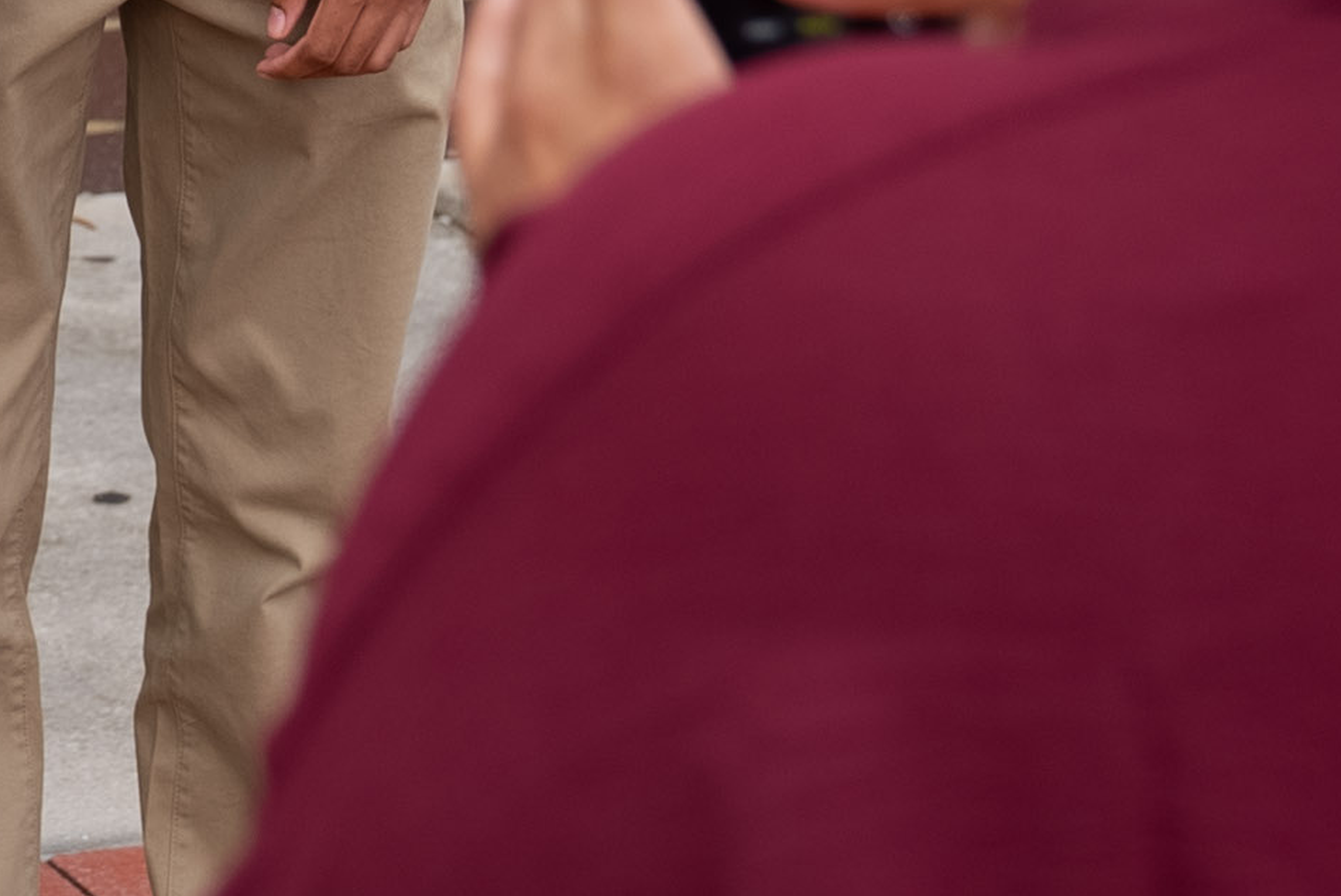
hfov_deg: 11.6
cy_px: -636
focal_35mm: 174
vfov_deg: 7.7
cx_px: -268
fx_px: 6486
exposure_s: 1/125
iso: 125
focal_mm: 39
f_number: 4.5
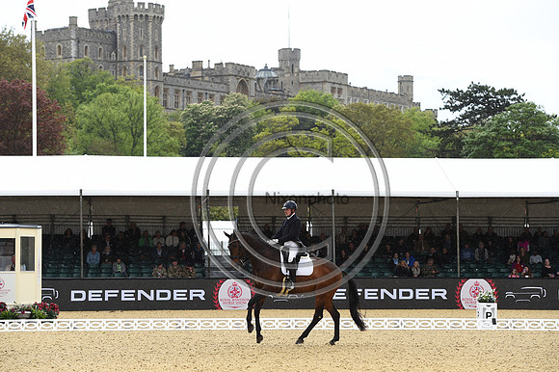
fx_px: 1738
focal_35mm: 112
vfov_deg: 12.2
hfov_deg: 18.3
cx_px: 280
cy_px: 186
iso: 360
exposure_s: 1/1250
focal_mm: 112
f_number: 5
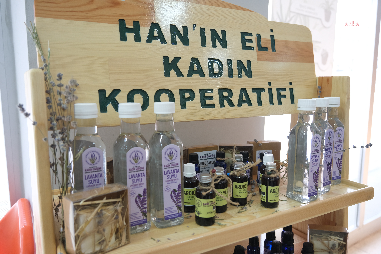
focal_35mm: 29
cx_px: 190
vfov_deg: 45.0
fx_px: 307
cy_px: 127
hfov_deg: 63.7
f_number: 4
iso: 400
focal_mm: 19.2
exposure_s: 1/28
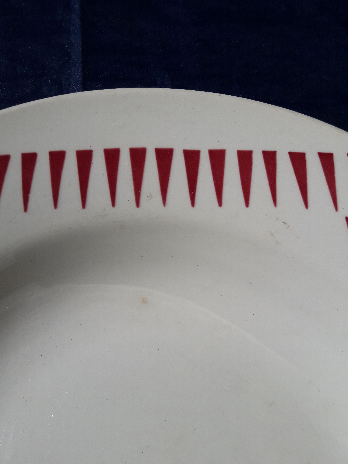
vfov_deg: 63.4
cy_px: 232
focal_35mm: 28
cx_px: 174
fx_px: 375
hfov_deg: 49.7
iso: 40
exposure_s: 1/6711
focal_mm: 3.7
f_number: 1.9
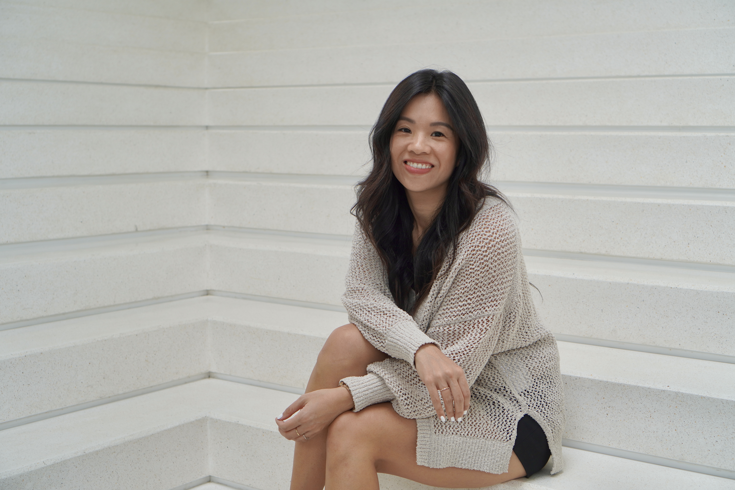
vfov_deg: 25.8
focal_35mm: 52
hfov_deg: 37.9
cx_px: 368
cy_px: 245
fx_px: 1072
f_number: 4
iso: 100
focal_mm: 35
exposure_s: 1/160
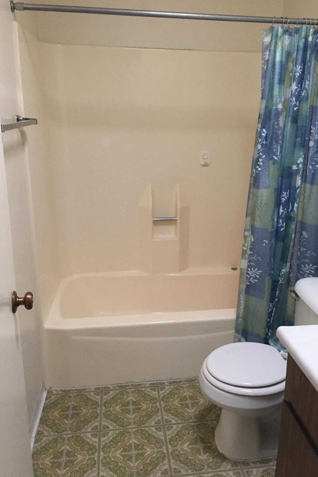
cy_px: 232
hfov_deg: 42.2
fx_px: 411
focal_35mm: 31
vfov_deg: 60.3
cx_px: 180
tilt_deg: -14.9
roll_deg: -1.0
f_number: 2.2
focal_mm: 4.15
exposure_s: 1/30
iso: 125
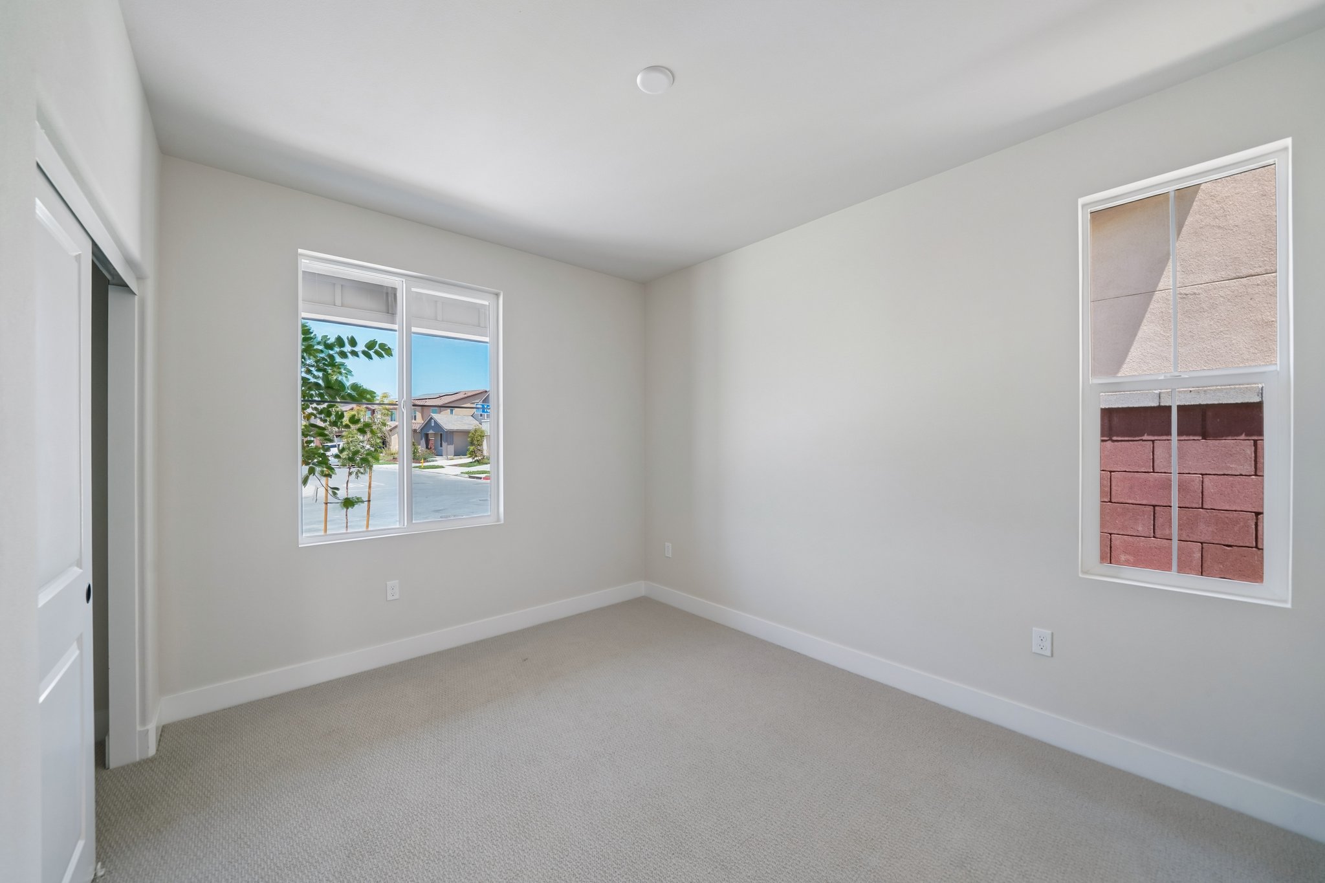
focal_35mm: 13
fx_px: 478
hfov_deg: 108.3
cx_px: 662
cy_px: 442
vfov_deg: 85.4
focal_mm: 13
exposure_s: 1/30
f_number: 8
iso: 400
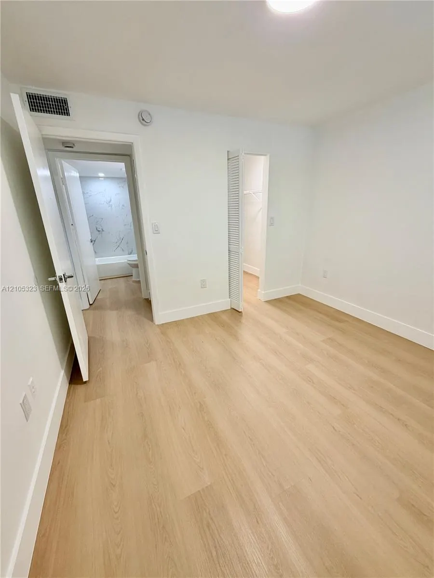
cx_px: 217
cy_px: 289
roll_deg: +1.4
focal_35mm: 14
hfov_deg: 85.7
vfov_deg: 102.1
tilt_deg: -19.1
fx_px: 234
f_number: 2.2
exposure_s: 1/121
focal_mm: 2.22
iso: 160
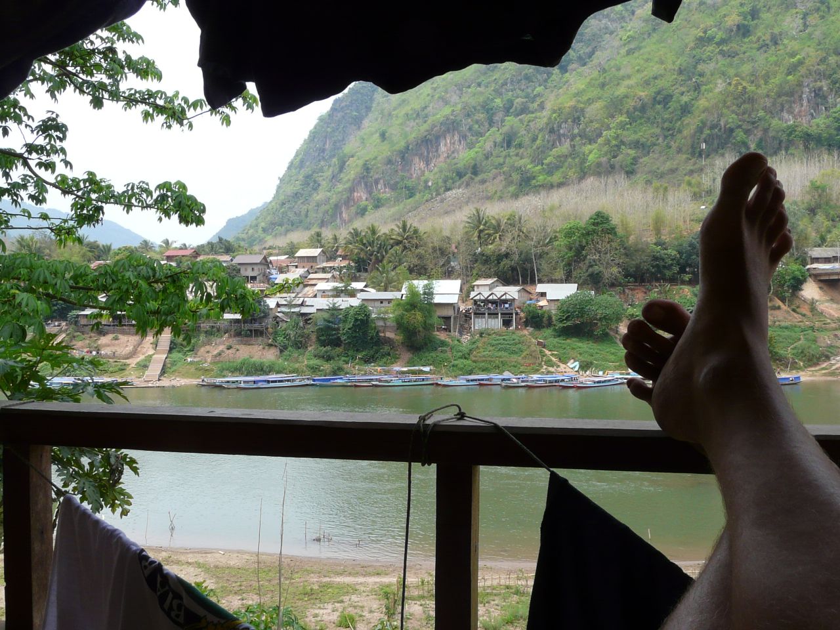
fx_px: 874
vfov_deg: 39.7
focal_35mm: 36
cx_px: 420
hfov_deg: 51.4
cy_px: 315
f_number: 5.6
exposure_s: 1/200
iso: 100
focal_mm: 4.6
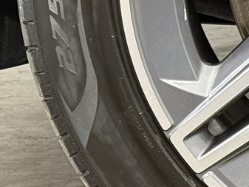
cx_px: 419
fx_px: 1641
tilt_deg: -8.9
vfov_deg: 6.5
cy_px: -43
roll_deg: -0.6
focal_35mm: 228
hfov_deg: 8.4
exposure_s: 1/33
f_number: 1.78
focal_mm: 6.76
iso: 200
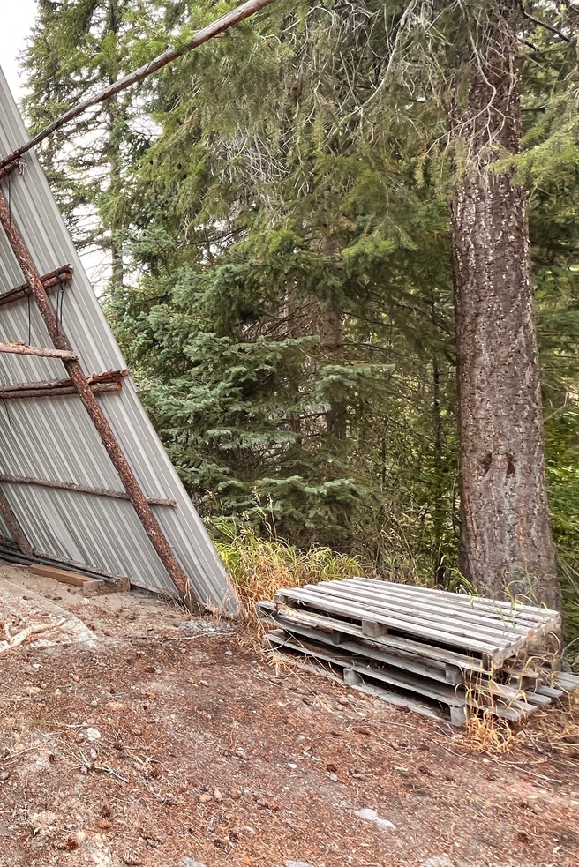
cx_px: -112
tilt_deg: +2.8
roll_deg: -1.7
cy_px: 385
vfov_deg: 78.3
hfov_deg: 40.6
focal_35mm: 22
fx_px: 530
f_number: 1.8
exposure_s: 1/99
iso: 50
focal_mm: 1.57
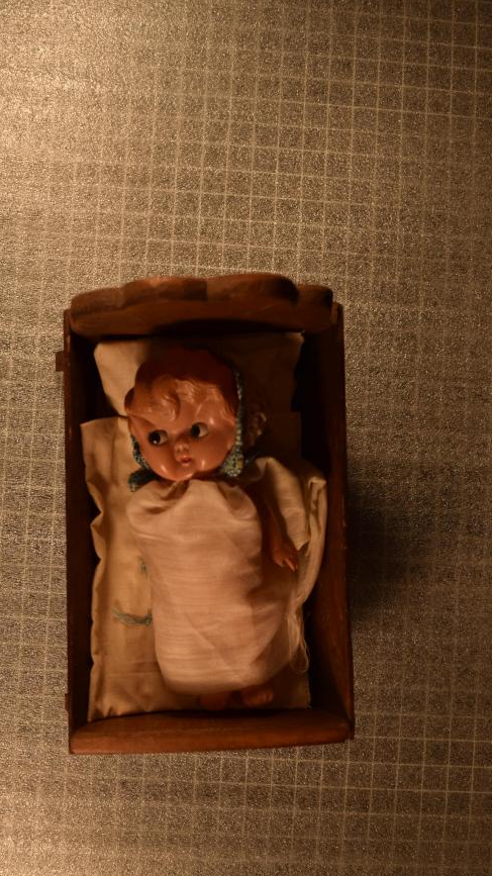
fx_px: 882
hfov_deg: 31.0
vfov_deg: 52.5
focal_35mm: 38
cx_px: 174
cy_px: 512
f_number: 6.3
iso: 200
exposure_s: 1/200
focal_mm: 20
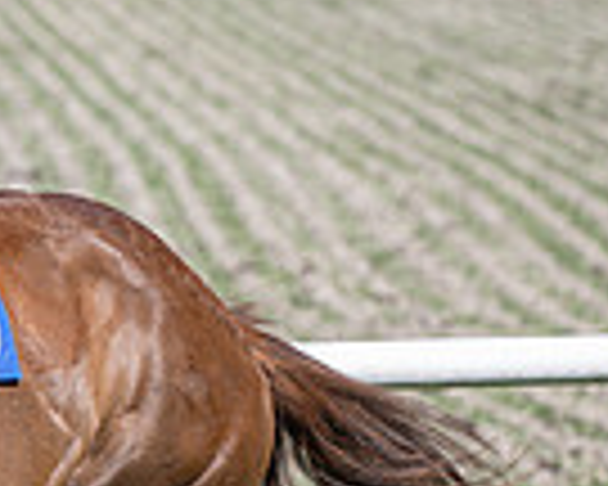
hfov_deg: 2.6
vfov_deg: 2.1
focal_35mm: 744
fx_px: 13388
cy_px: 399
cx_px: 76
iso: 160
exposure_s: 1/2000
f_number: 4
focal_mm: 140
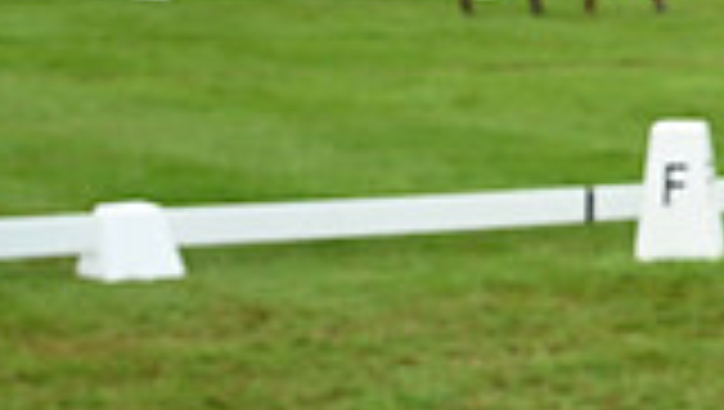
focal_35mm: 147
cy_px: 119
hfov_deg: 13.2
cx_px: 1277
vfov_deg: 8.3
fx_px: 2825
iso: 1400
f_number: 5
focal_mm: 39
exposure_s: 1/1250
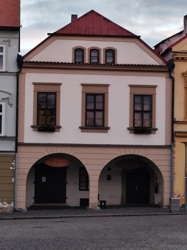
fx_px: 771
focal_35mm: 107
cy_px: 125
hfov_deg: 13.8
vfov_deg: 18.4
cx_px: 94
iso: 125
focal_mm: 6.14
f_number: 1.65
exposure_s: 1/33.3
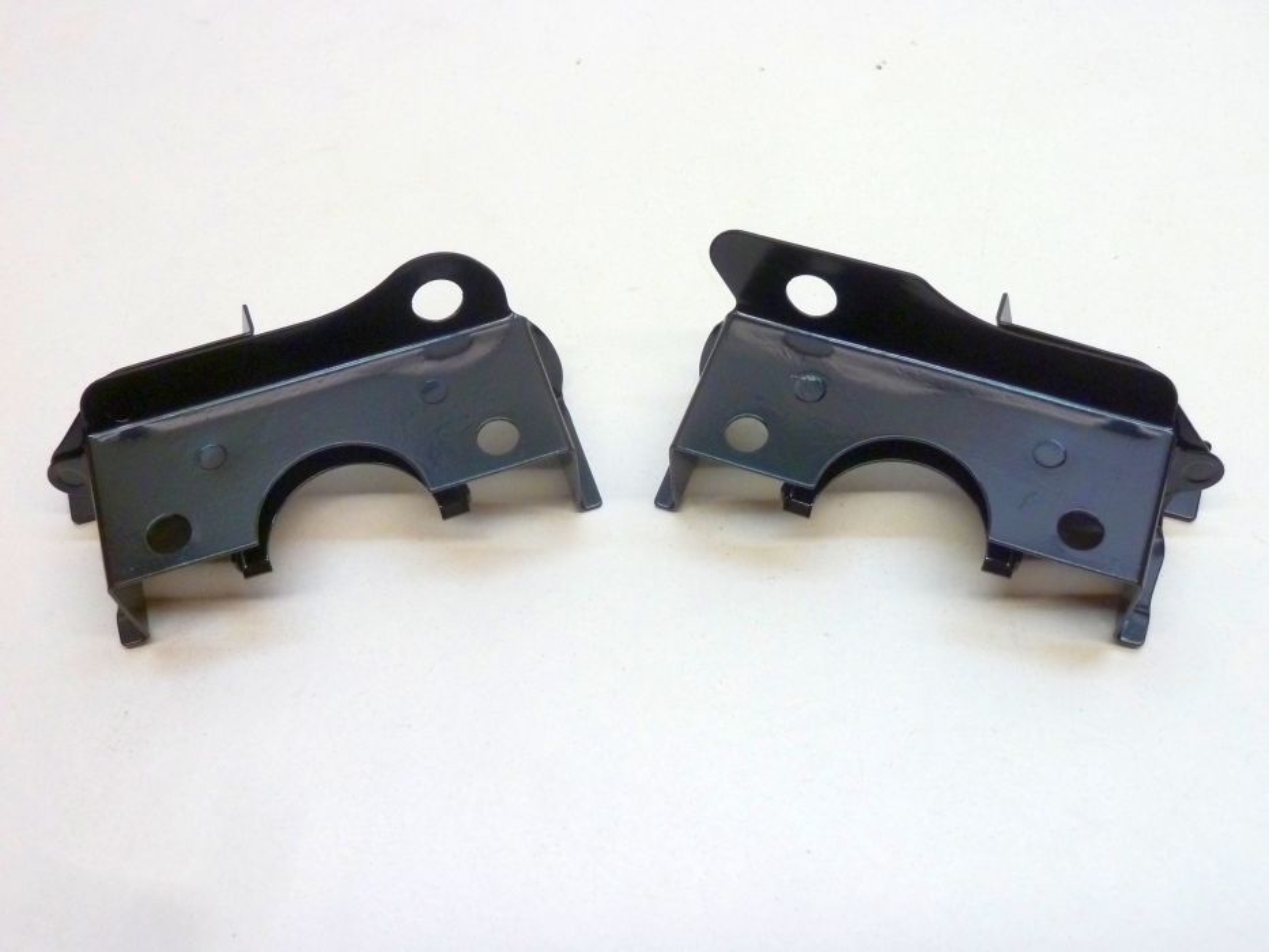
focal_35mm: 42
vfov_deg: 34.4
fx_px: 1540
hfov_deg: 44.8
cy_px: 476
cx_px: 634
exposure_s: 1/30
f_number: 3.7
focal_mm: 6.9
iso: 400
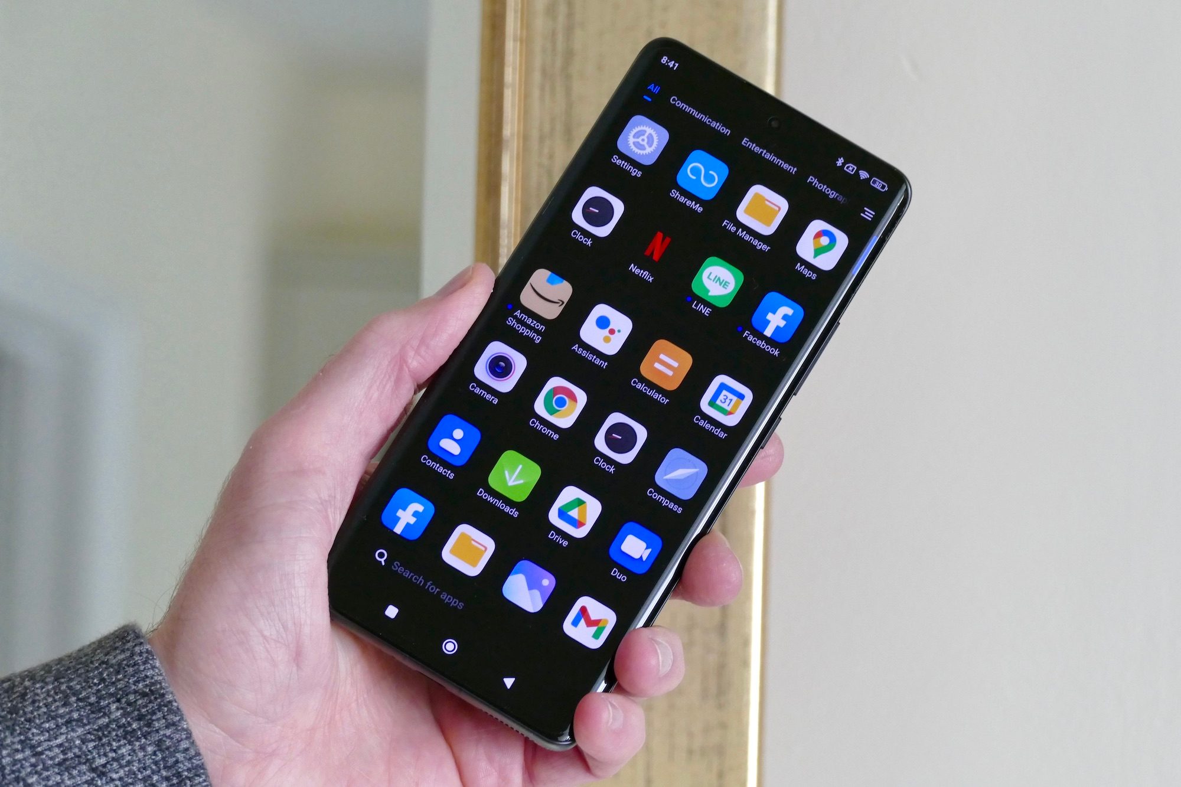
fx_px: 5379
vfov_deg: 8.4
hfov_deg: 12.5
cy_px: 394
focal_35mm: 164
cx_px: 590
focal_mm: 59.97
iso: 1250
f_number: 4.5
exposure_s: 1/100
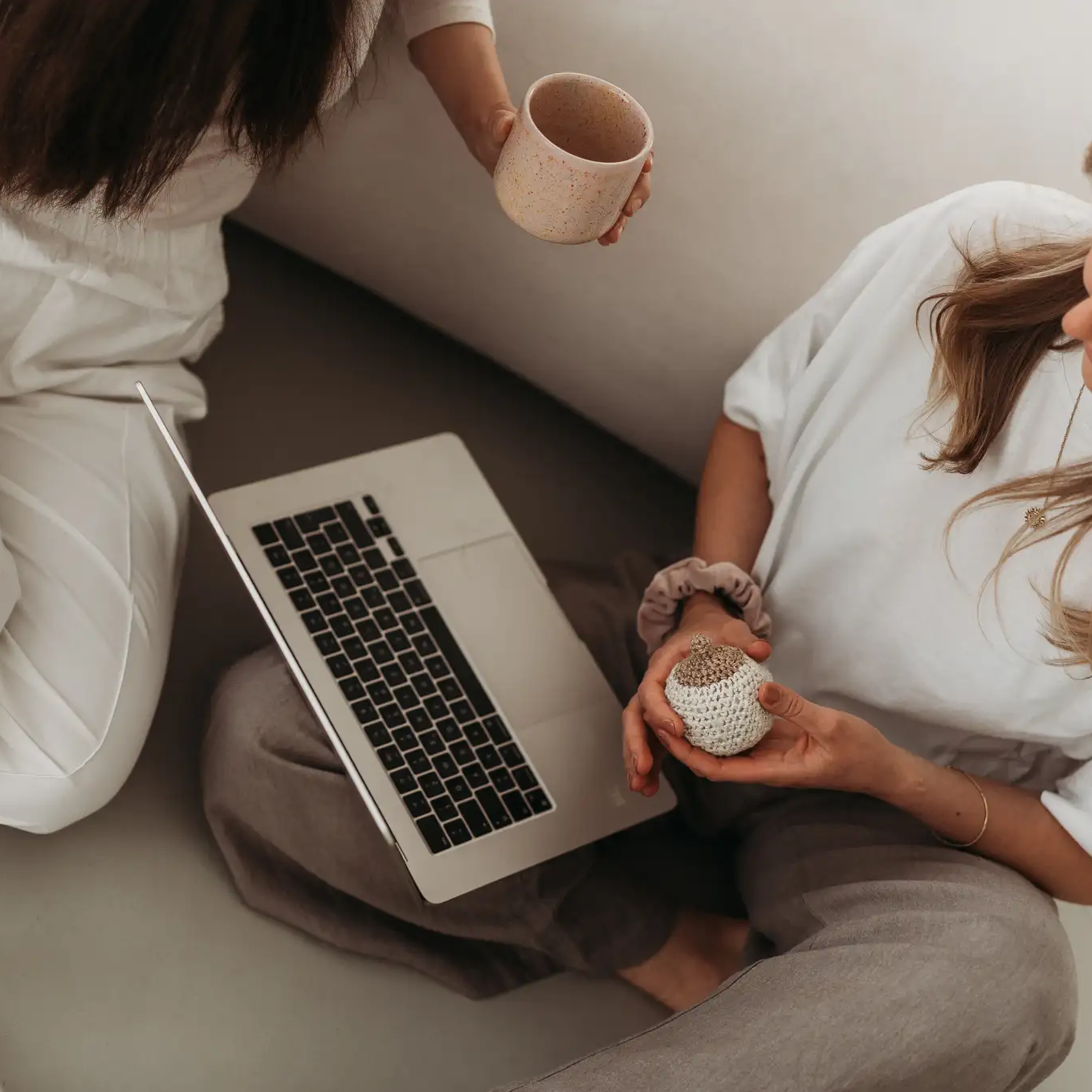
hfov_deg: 26.7
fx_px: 2284
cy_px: 546
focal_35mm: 64
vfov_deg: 26.9
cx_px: 339
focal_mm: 50
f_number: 1.8
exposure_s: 1/320
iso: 320
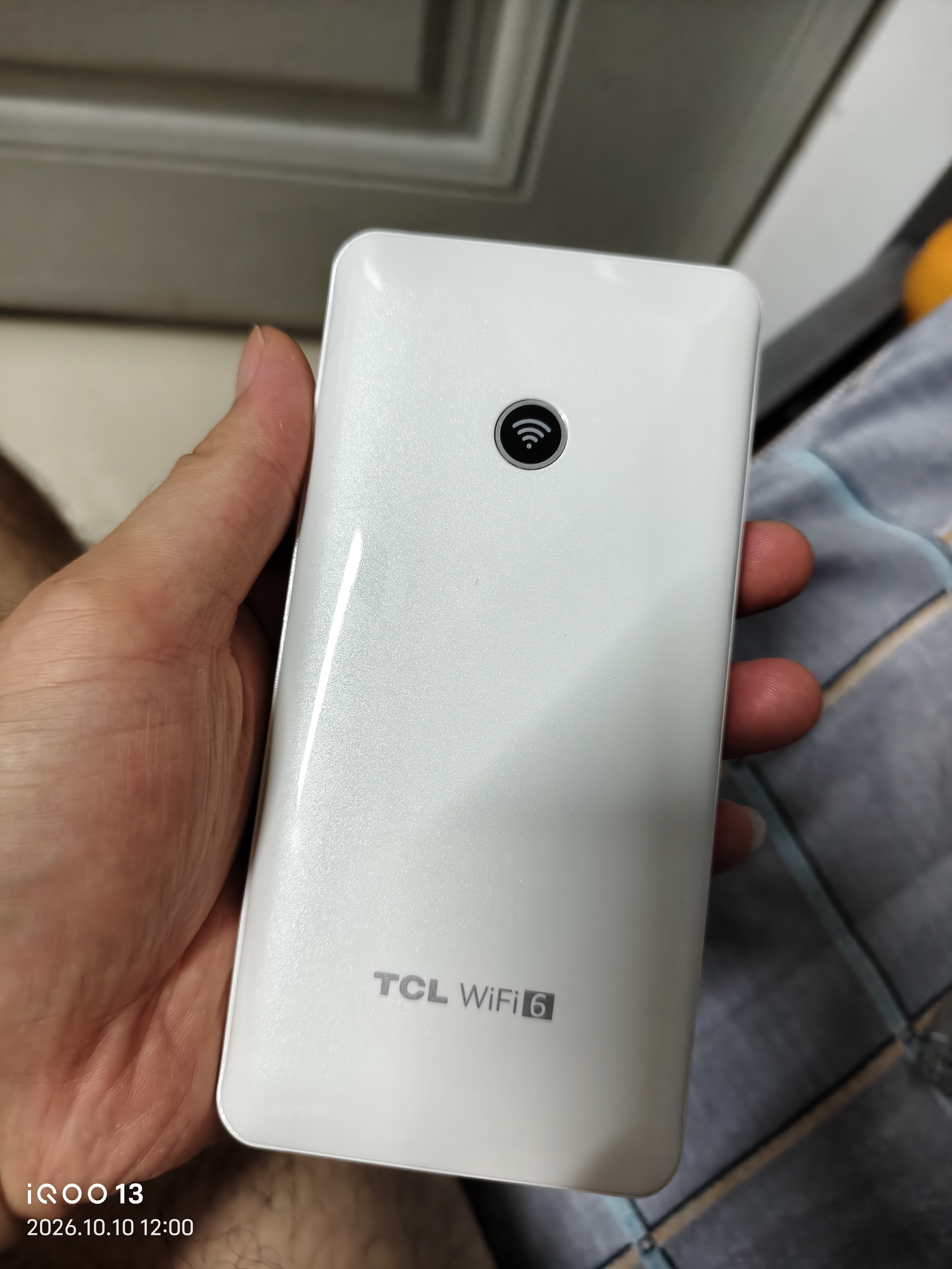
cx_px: 476
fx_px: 843
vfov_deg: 73.9
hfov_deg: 58.9
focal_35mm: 23
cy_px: 634
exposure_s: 1/50
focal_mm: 5.56
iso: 1264
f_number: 1.88
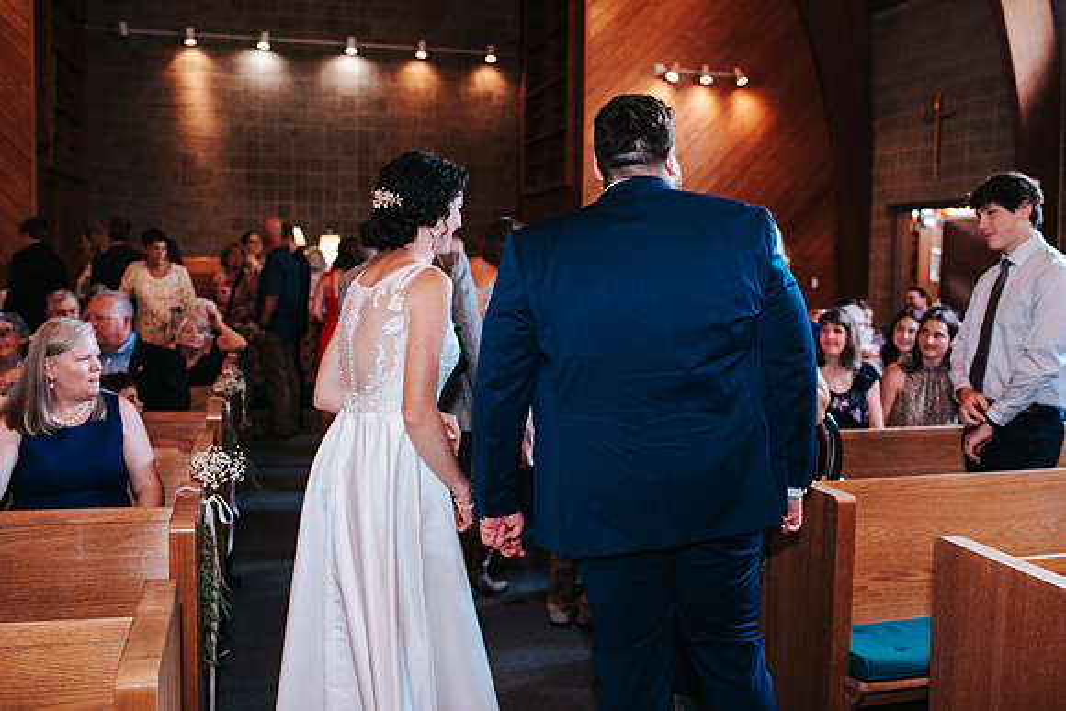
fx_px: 1037
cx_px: 533
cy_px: 356
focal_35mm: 35
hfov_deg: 54.4
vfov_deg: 37.9
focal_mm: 35
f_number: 3.2
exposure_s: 1/125
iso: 1000
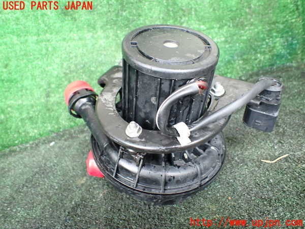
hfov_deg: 60.0
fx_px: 264
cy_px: 114
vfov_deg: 46.8
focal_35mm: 30
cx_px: 152
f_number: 2.3
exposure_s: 1/50
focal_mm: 5.4
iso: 800
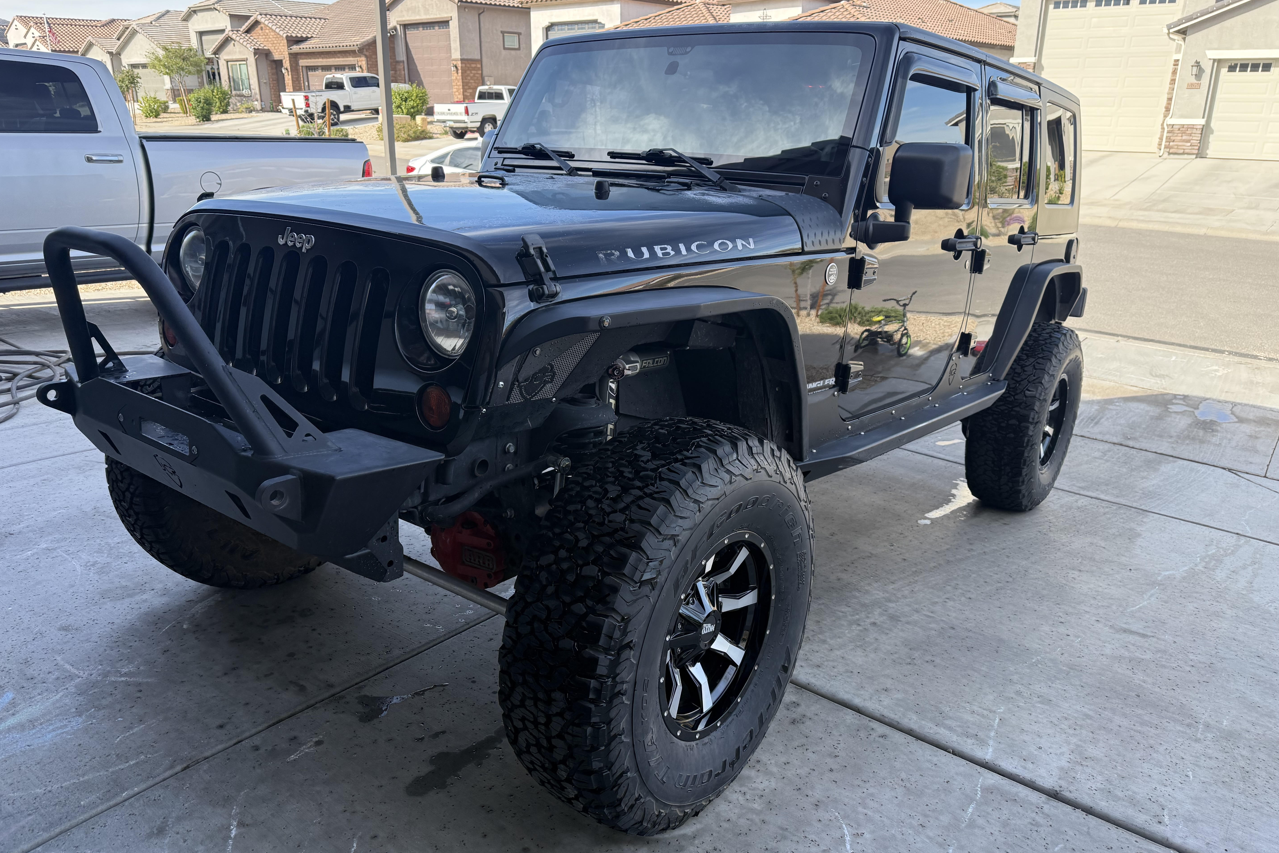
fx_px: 888
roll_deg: +0.0
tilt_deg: -18.1
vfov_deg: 51.3
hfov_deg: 71.5
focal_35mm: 25
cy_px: 410
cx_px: 639
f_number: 1.78
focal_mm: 6.76
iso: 100
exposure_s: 1/943
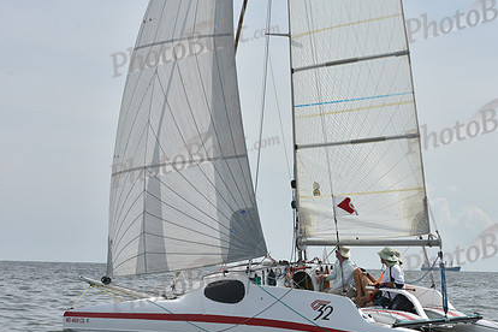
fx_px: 1356
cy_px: 203
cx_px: 343
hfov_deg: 20.7
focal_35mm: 98
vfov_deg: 14.0
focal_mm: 70
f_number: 10
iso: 320
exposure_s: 1/1250
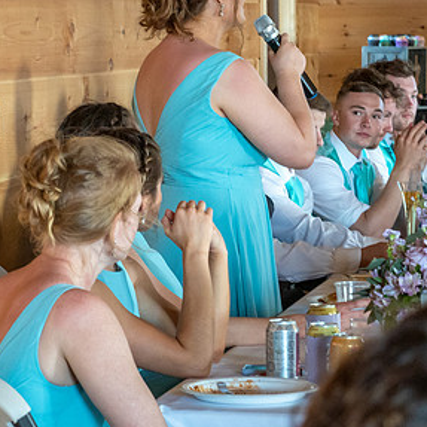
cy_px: 144
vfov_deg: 20.1
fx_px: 1200
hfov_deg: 19.8
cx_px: 379
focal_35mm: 86
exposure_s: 1/125
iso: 1250
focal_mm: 50
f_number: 5
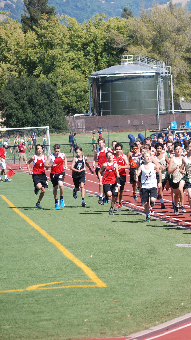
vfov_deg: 9.9
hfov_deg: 5.6
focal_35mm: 217
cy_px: 170
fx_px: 1954
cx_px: 246
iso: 400
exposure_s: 1/1000
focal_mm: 92
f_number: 8
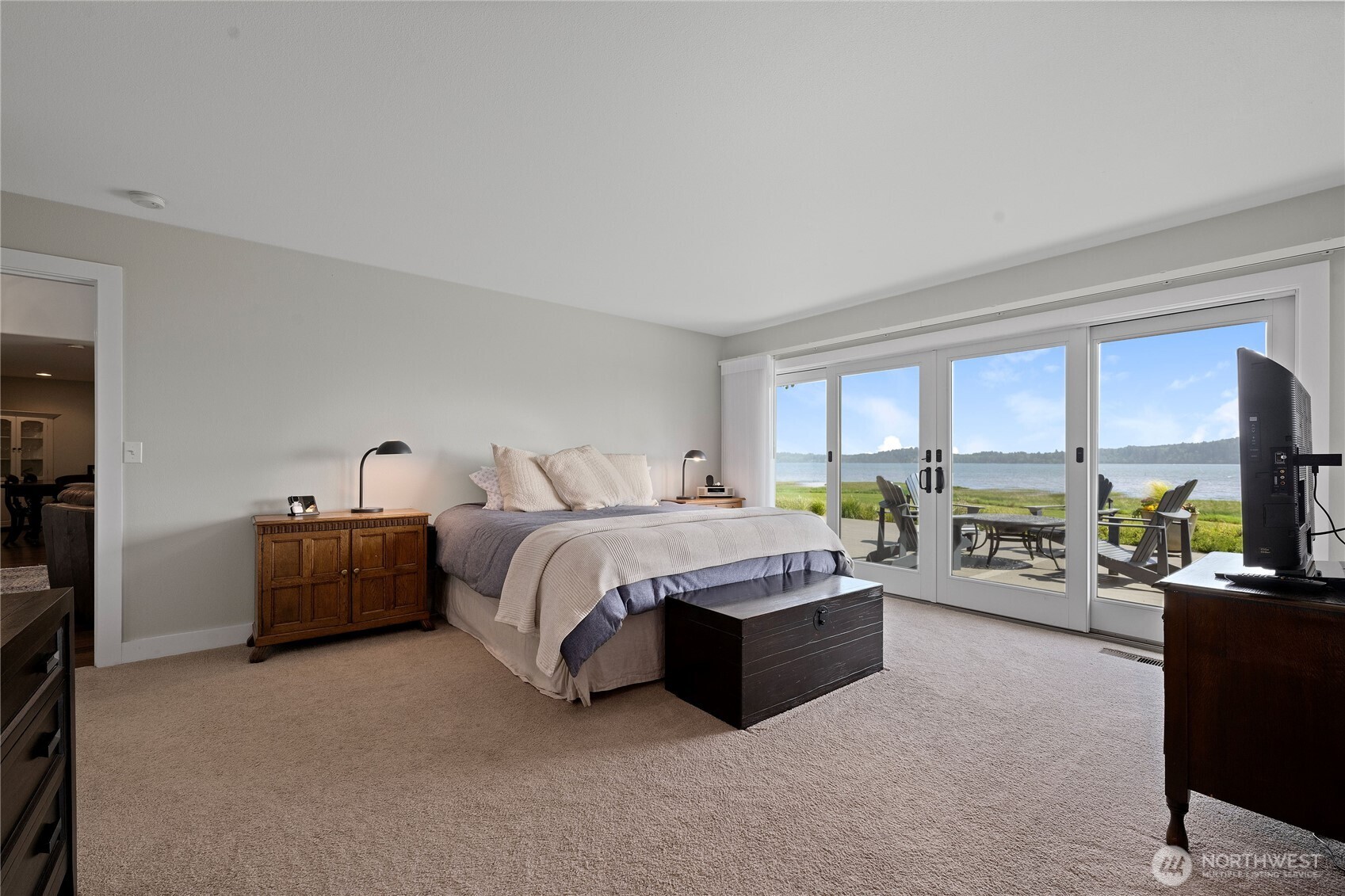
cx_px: 672
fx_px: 523
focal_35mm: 14
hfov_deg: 104.3
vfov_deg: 81.2
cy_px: 448
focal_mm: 14
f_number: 9
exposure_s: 1/15
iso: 400
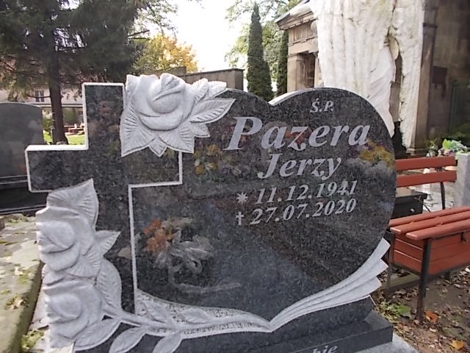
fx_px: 353
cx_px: 235
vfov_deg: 53.1
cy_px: 176
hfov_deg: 67.3
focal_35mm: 26
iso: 80
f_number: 3.2
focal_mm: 4.6
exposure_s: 1/125
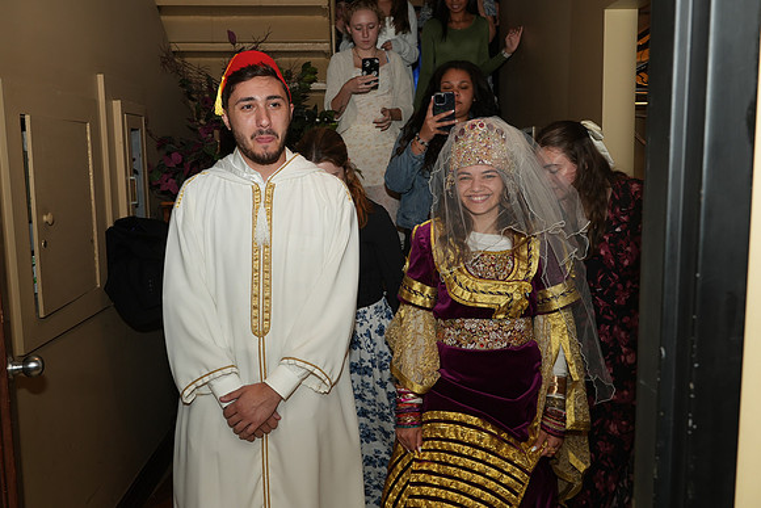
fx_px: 698
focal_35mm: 33
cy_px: 254
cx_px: 380
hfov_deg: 57.2
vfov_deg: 40.0
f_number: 6.3
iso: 400
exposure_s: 1/80
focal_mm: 33
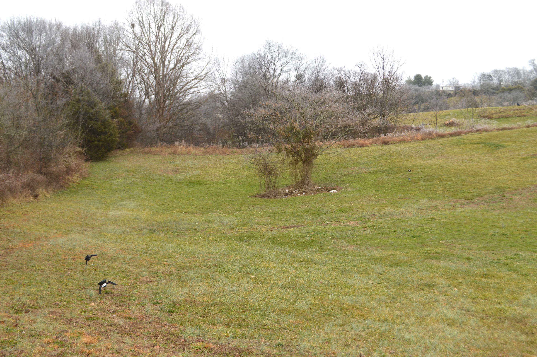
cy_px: 178
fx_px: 581
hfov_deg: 49.6
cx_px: 268
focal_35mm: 39
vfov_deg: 34.1
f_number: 5.6
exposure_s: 1/125
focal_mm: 26
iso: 100
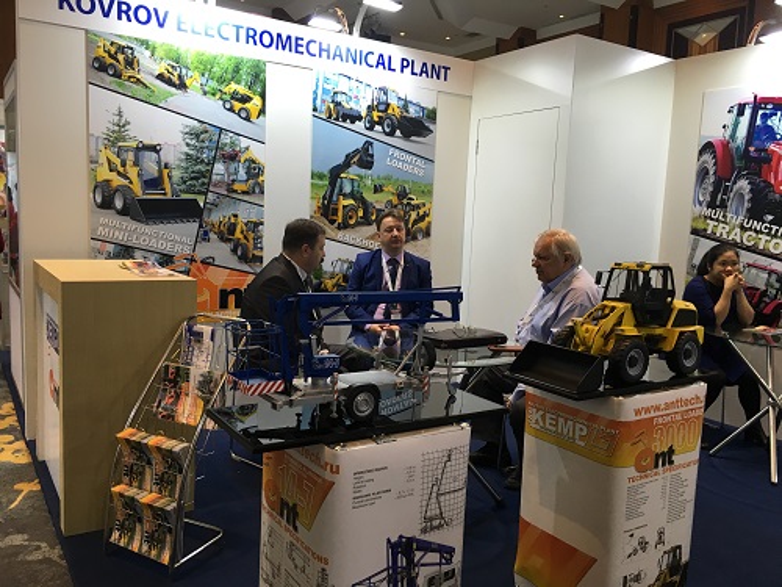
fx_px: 655
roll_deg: -2.2
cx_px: 391
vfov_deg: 48.2
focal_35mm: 29
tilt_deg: -5.8
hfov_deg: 61.7
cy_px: 294
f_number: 2.2
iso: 50
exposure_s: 1/33
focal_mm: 4.15
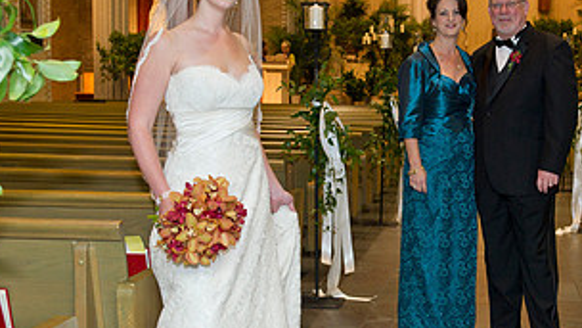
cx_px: 419
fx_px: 1111
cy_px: 190
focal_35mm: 72
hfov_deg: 29.0
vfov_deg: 16.8
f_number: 5.6
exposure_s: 1/60
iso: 800
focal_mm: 36
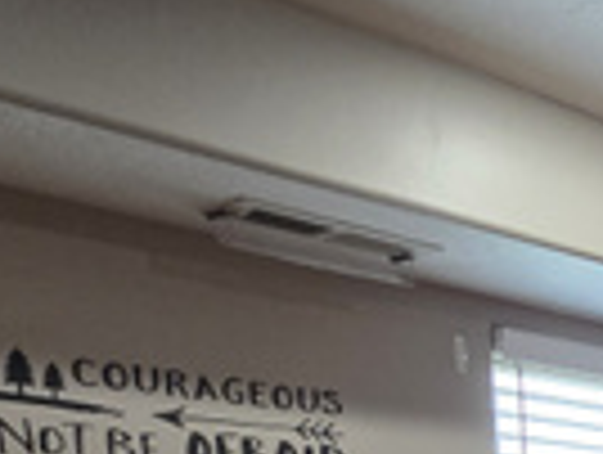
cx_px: 1206
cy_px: 710
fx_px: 1082
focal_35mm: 62
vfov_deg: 20.0
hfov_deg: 19.0
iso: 160
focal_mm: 2.2
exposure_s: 1/60
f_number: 2.2
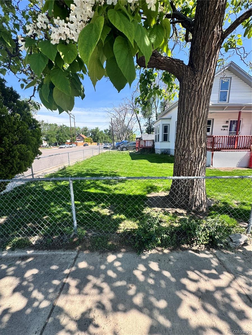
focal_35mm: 14
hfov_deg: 85.7
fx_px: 136
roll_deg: +0.7
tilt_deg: -10.4
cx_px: 126
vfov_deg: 102.1
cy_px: 168
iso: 50
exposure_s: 1/899
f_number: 2.2
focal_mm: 2.22
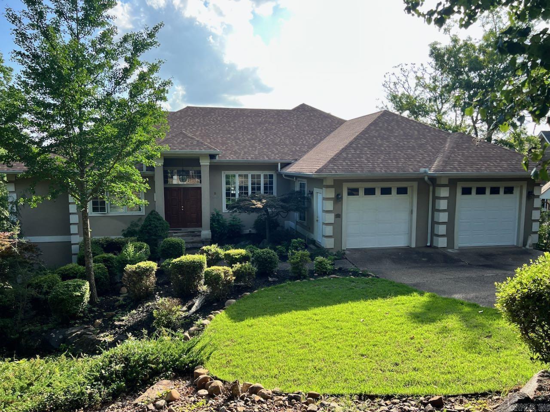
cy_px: 206
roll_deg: -1.8
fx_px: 413
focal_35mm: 26
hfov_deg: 67.3
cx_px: 275
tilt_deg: -6.9
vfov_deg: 53.1
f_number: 1.5
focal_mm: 5.7
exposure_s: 1/1135
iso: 50
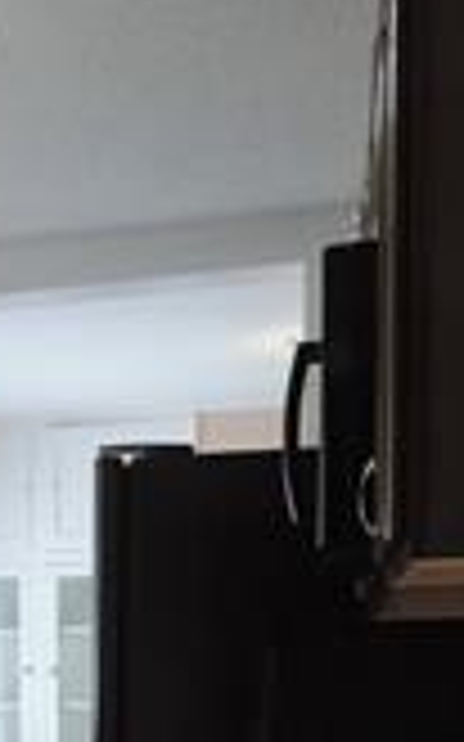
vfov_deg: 26.0
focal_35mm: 74
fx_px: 1499
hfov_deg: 15.9
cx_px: -261
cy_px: 791
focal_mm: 4.3
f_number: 3
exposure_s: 1/30
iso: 220
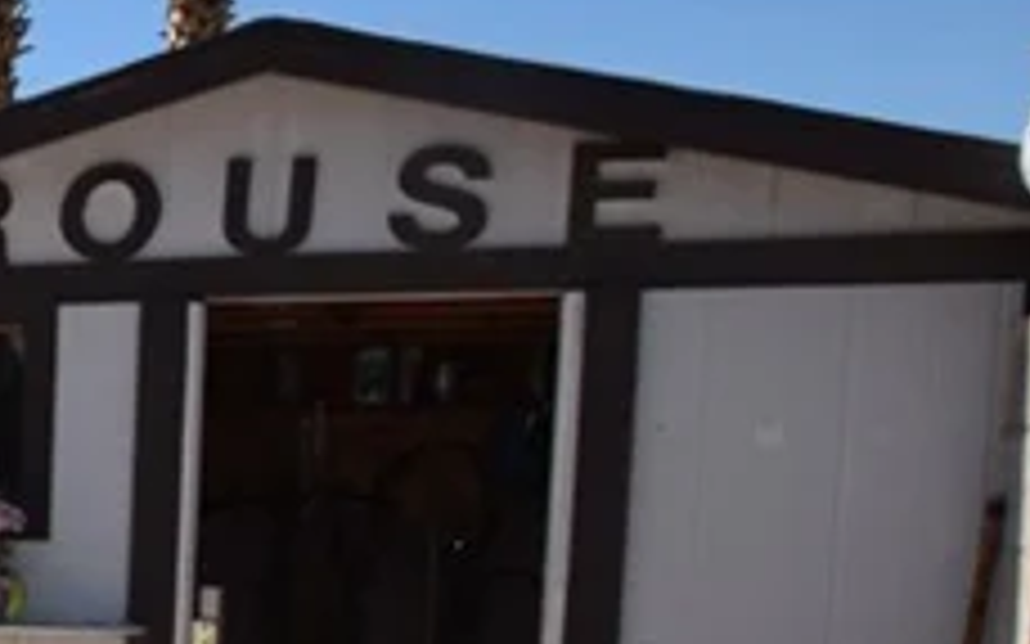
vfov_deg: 17.0
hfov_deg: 16.6
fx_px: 2113
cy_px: 606
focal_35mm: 75
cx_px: -1250
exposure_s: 1/200
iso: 100
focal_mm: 11
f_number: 10
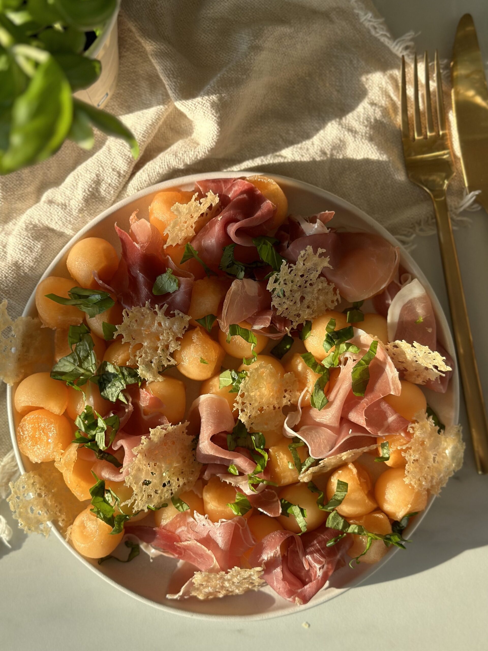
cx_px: 244
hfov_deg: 30.3
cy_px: 326
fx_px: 902
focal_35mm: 48
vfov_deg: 39.7
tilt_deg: -88.3
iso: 80
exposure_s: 1/1414
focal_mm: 6.86
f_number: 1.78
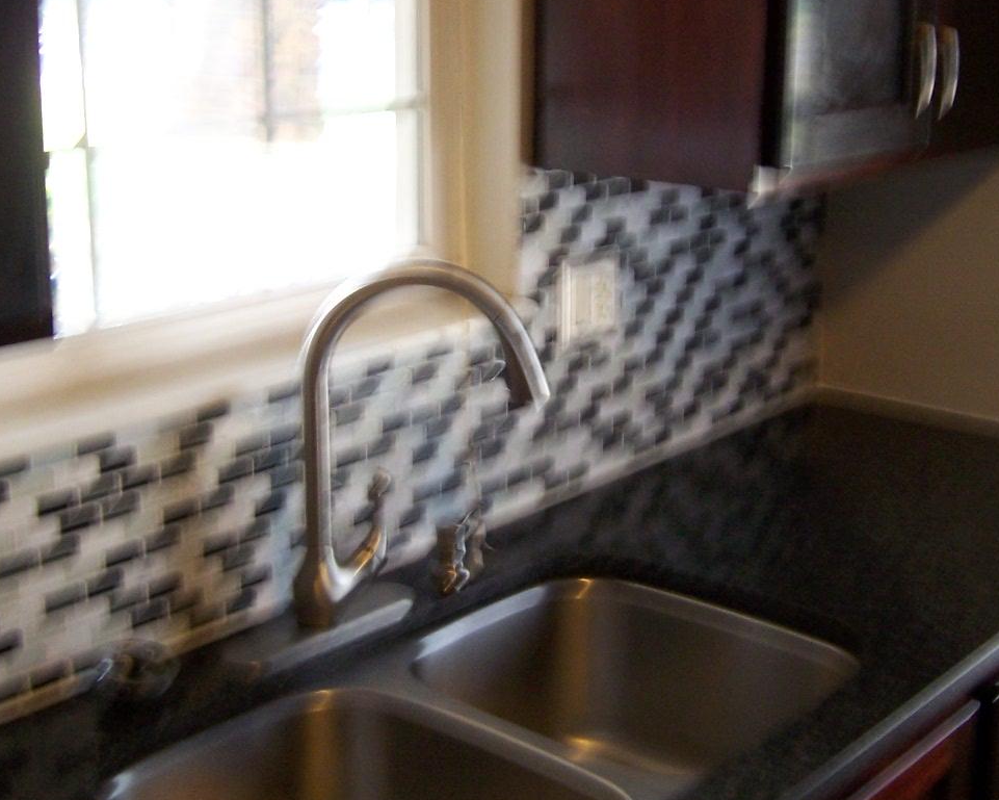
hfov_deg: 35.9
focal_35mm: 52
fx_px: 1538
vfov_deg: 29.1
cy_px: 332
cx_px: 420
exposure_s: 1/8
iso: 140
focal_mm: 5.5
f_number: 3.4
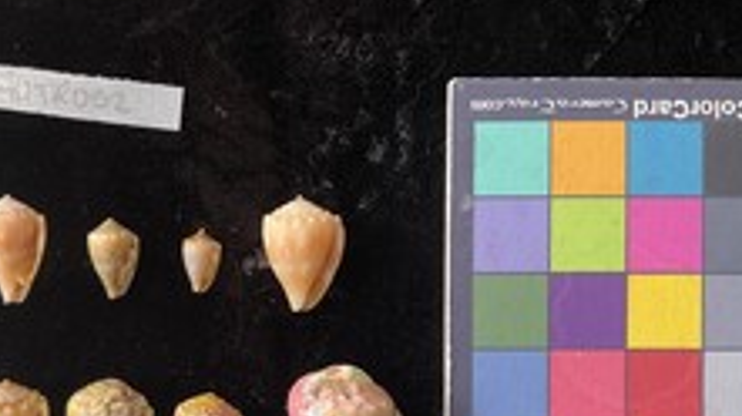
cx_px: 245
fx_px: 983
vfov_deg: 23.3
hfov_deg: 40.8
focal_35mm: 50
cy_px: 367
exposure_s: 1/120
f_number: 1.8
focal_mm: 3
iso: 40
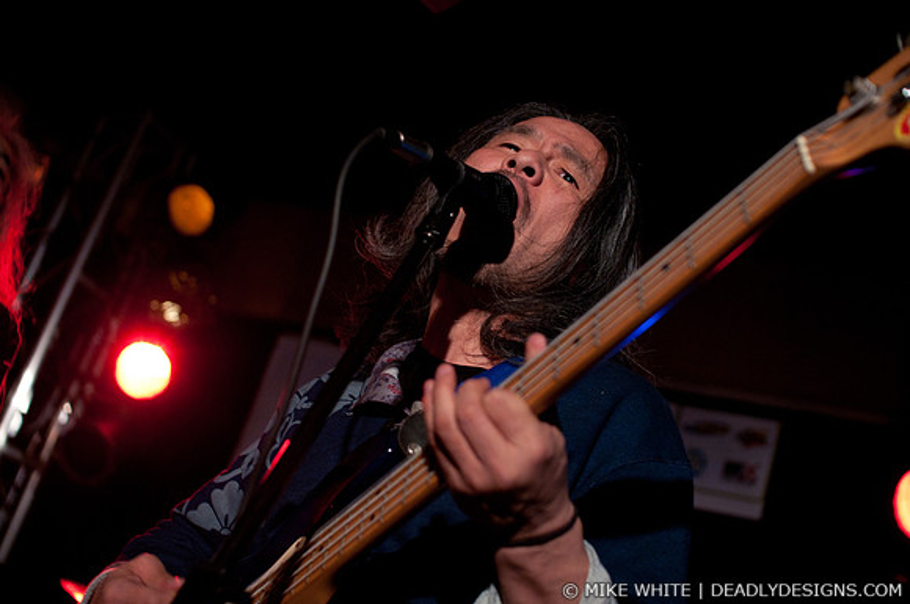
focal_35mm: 45
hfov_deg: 43.7
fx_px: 1136
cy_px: 302
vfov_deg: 29.8
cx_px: 455
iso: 1000
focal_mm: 30
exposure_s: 1/100
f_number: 2.8
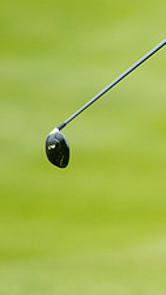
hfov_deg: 1.0
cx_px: 375
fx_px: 9467
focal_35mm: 1213
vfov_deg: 1.8
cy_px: 75
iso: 1000
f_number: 4
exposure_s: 1/2000
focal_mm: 300
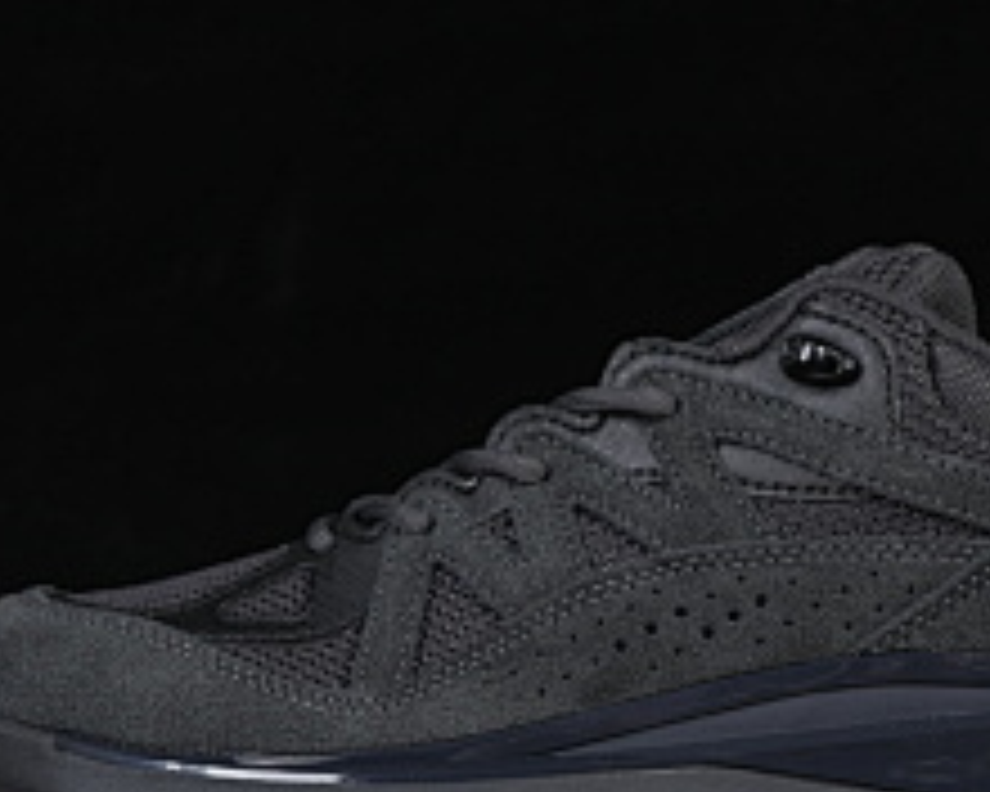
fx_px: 4688
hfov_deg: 12.0
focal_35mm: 160
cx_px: 716
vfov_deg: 9.7
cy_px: 484
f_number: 6.3
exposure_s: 1/60
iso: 160
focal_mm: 50
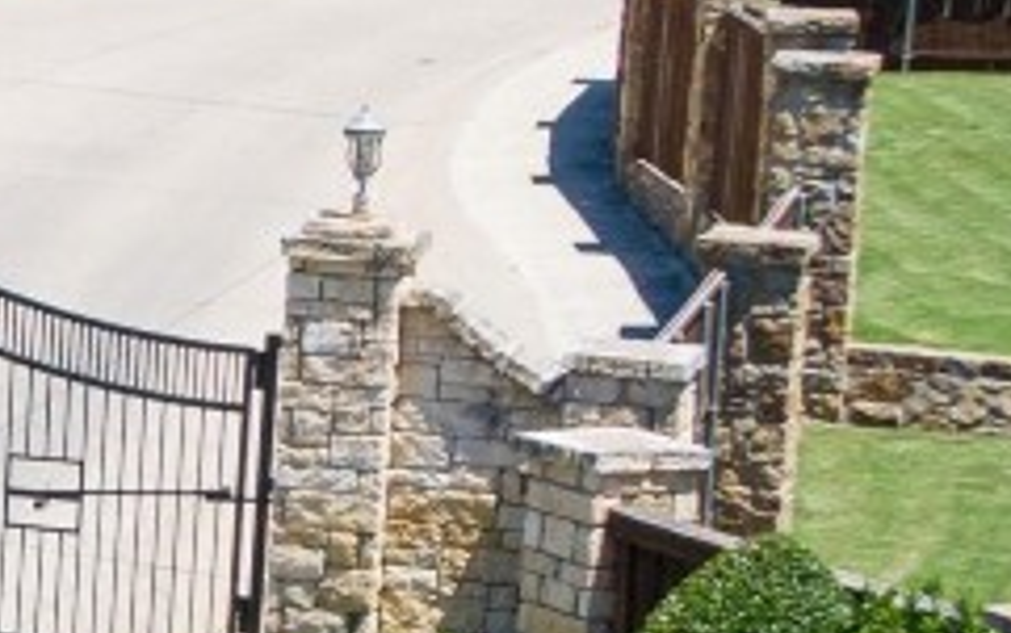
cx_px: -1118
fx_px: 4715
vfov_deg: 7.7
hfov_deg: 11.0
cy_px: 423
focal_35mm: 171
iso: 100
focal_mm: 6.48
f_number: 3.4
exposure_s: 1/1250
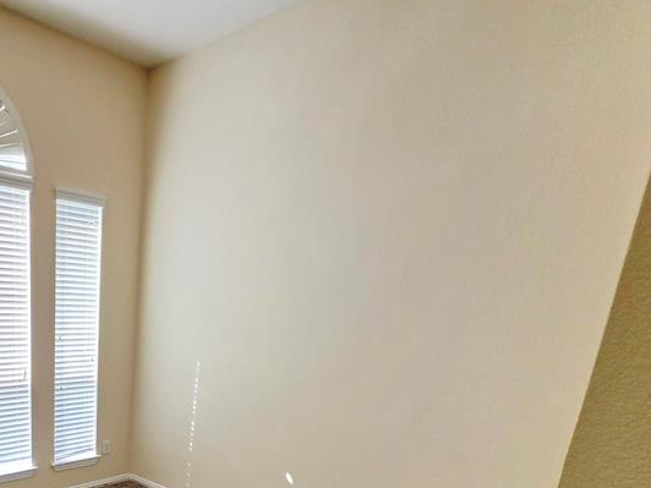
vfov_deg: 47.7
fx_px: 470
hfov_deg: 62.0
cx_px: 106
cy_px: 461
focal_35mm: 25
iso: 80
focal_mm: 2.2
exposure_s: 1/359
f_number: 1.9
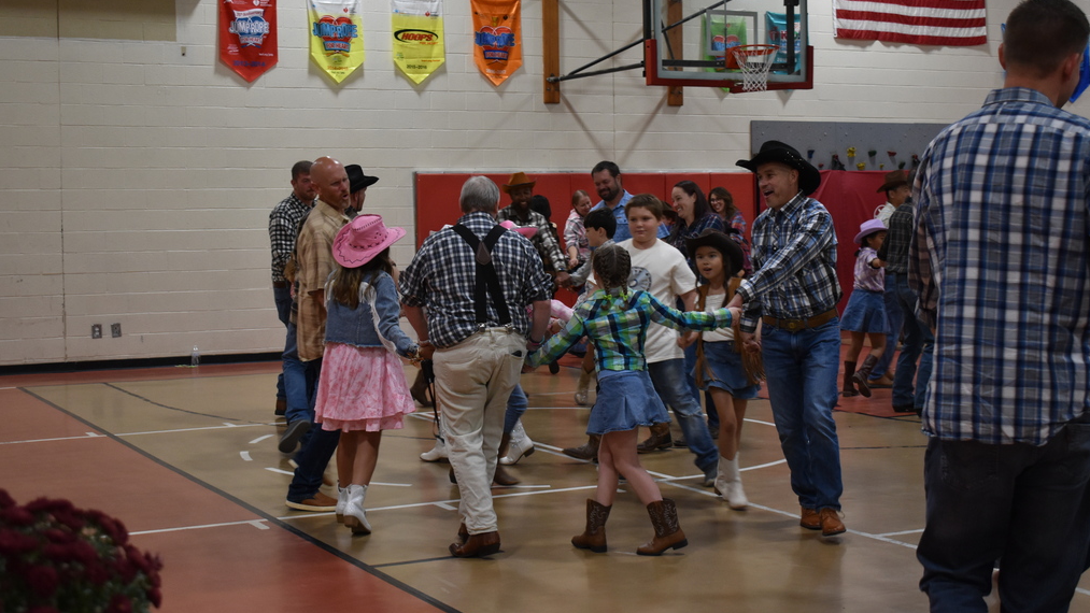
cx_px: 547
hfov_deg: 38.5
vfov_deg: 22.2
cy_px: 277
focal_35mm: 54
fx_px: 1561
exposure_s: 1/125
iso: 1100
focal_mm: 34
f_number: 4.5
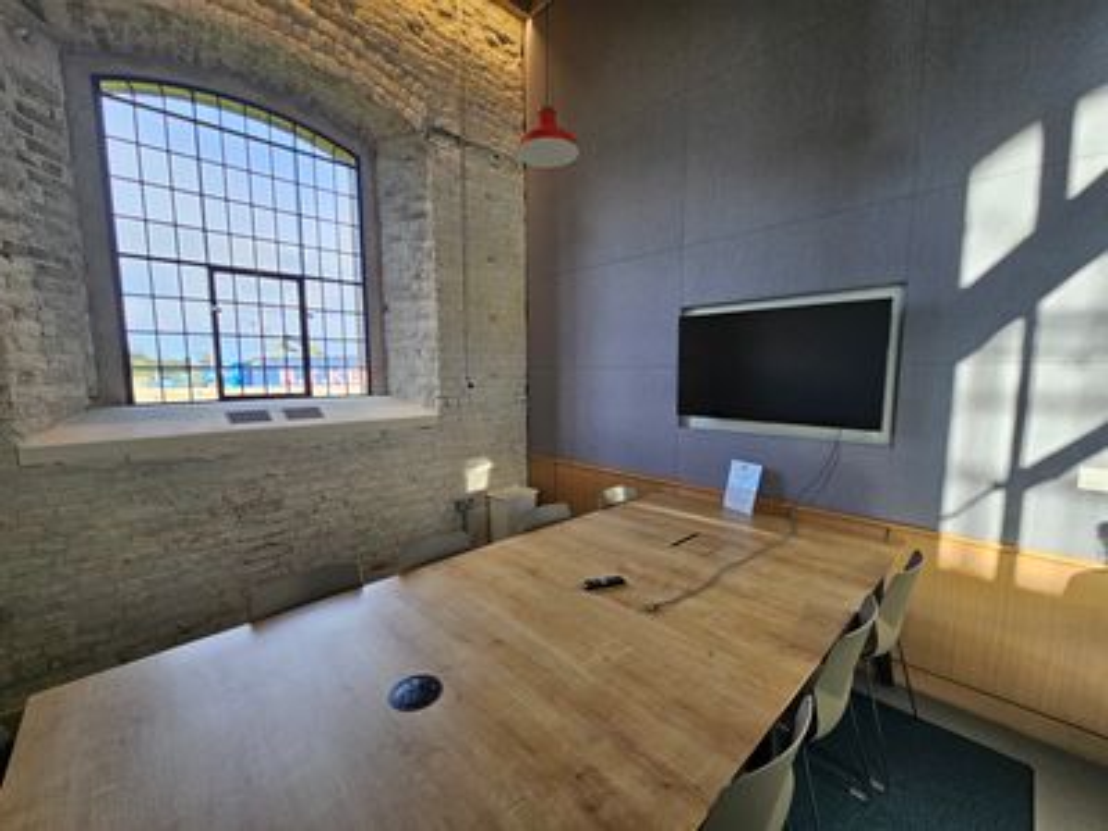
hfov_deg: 106.2
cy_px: 416
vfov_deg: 89.9
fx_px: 416
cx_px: 554
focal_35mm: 13
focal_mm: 2.2
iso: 80
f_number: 2.2
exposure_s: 1/217
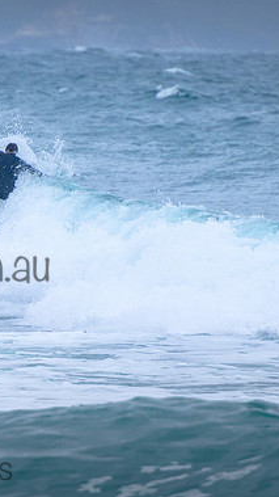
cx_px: 2
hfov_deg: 1.4
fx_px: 11608
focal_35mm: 882
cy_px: 187
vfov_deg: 2.4
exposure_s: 1/2000
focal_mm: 400
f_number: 5.6
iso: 560
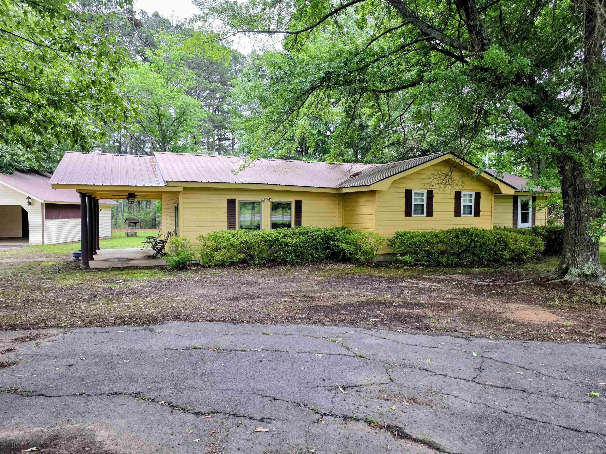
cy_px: 227
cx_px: 303
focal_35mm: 23
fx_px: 403
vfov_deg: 58.9
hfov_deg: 73.9
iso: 125
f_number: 1.7
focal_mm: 6.3
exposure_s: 1/180
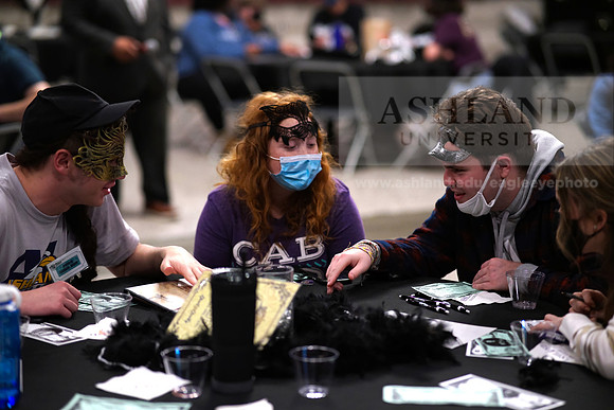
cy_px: 205
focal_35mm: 85
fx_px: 1450
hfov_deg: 23.9
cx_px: 307
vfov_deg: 16.1
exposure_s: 1/125
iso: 2500
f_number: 1.8
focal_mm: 85
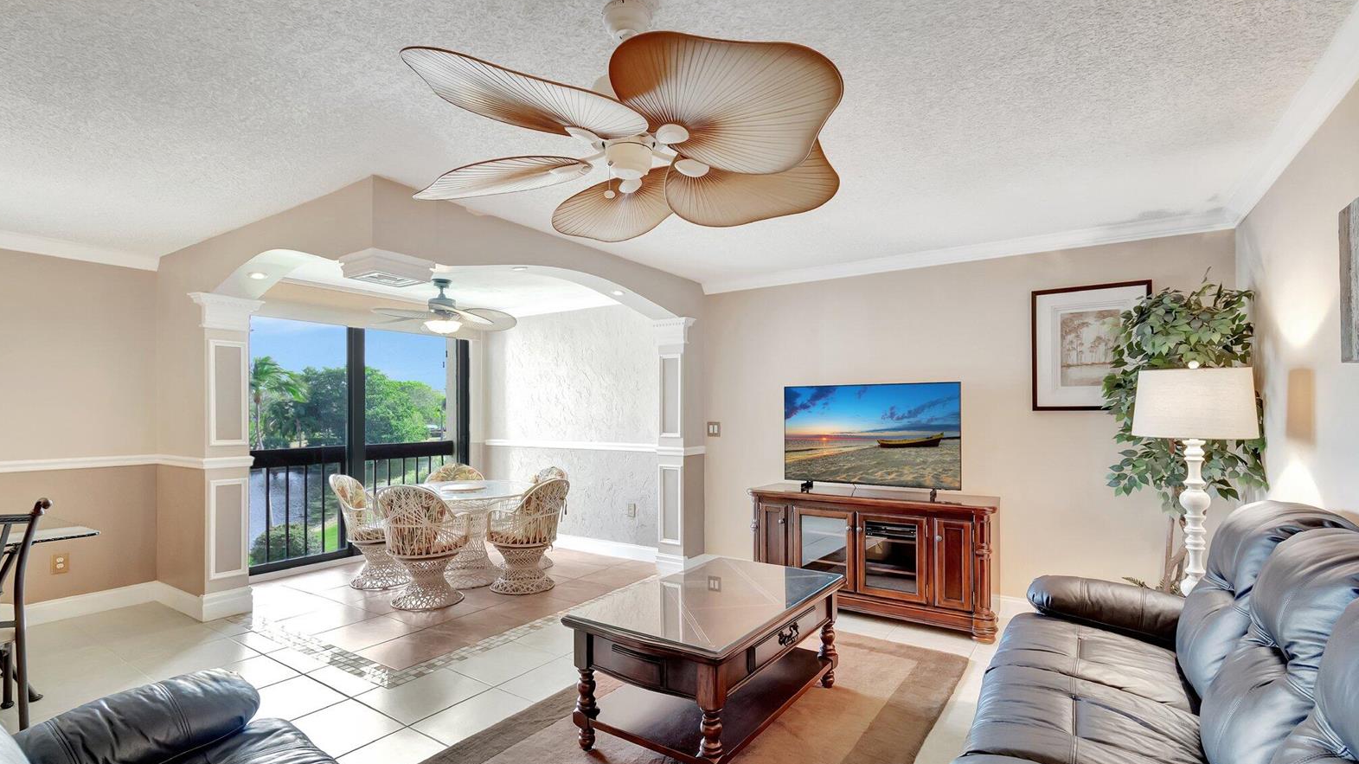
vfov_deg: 66.9
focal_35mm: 16
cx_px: 681
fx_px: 576
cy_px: 421
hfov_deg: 99.4
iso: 1000
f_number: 8
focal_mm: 10
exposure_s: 1/8
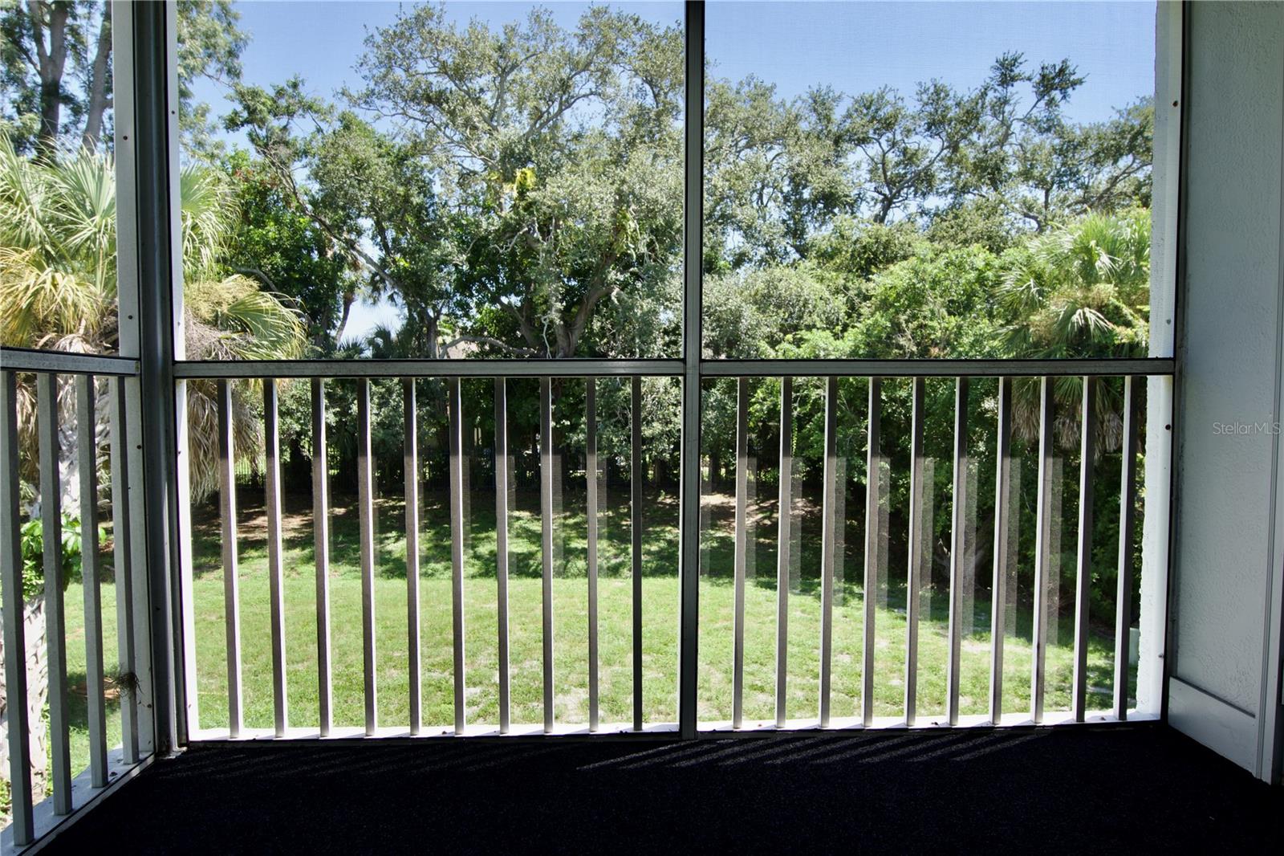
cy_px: 428
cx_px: 642
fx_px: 749
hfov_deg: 81.2
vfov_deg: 59.5
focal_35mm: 21
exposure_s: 1/160
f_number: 6.3
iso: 100
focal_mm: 14
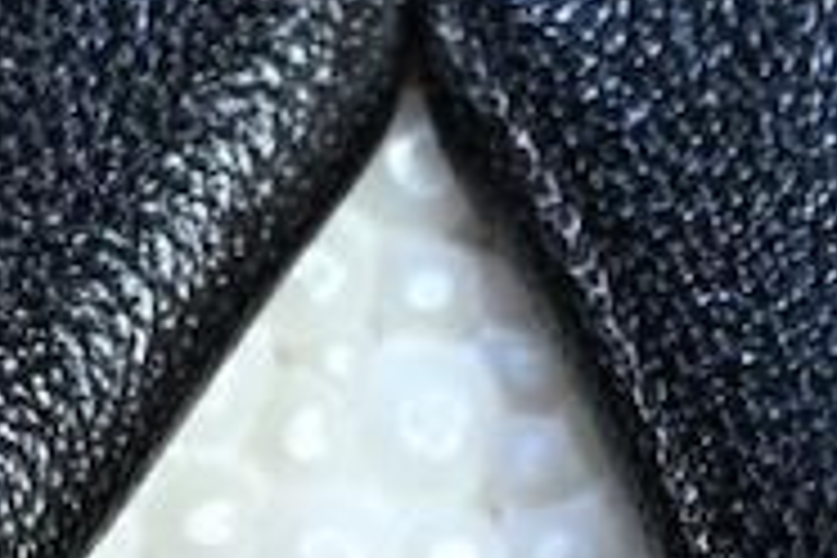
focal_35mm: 1154
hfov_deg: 1.8
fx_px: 26828
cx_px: -1724
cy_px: -56
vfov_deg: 1.2
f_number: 5.6
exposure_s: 1/2
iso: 110
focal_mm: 102
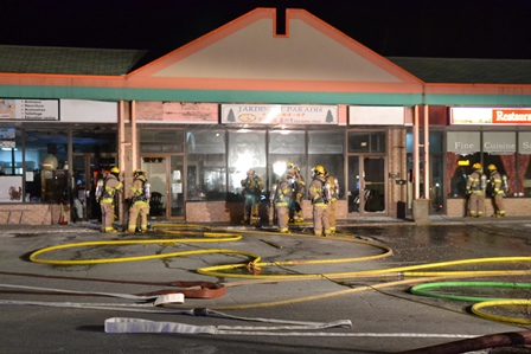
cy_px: 177
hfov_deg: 41.1
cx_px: 266
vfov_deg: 28.1
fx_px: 708
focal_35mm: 48
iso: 3200
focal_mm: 32
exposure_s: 1/50
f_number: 5
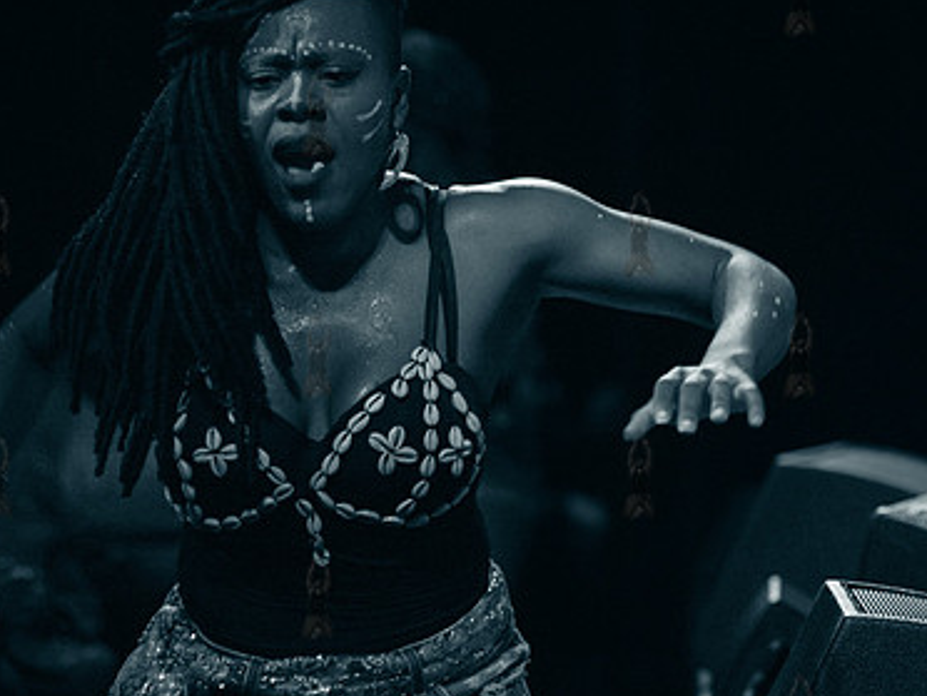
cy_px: 353
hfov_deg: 13.1
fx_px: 4017
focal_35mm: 150
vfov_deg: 9.9
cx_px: 316
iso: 4000
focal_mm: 100
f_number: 2.8
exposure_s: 1/200
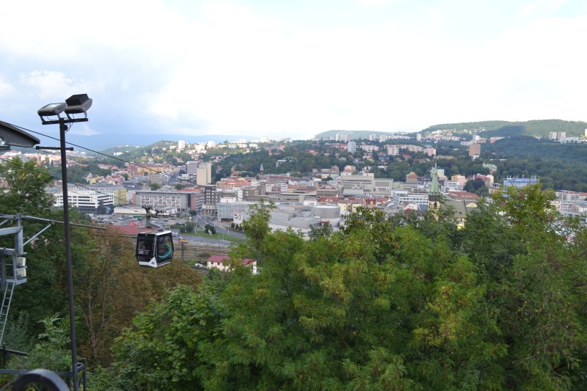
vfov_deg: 47.9
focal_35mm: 27
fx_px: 440
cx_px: 294
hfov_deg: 67.4
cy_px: 196
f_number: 6.3
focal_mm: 18
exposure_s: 1/125
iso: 100
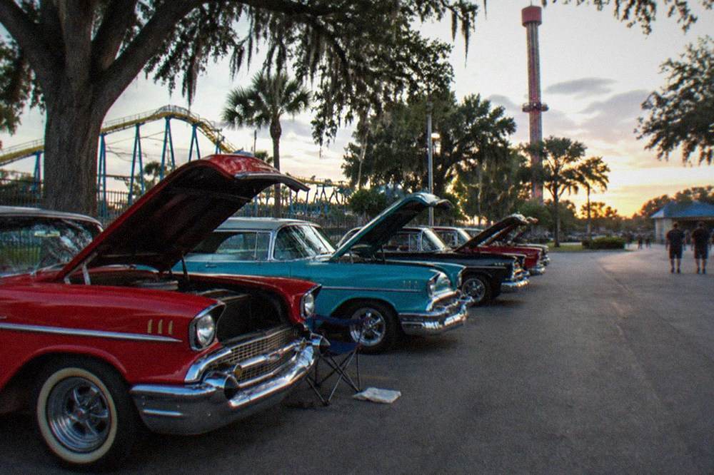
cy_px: 238
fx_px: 734
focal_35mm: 37
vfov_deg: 35.9
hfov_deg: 51.9
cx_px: 357
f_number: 4.5
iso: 640
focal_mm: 37
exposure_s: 1/1250
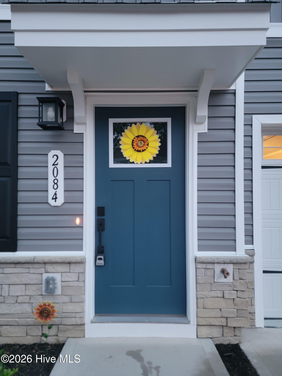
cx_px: 141
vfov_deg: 71.6
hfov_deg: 56.8
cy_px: 188
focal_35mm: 24
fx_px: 261
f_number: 1.8
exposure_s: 1/24
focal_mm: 6.7
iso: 640
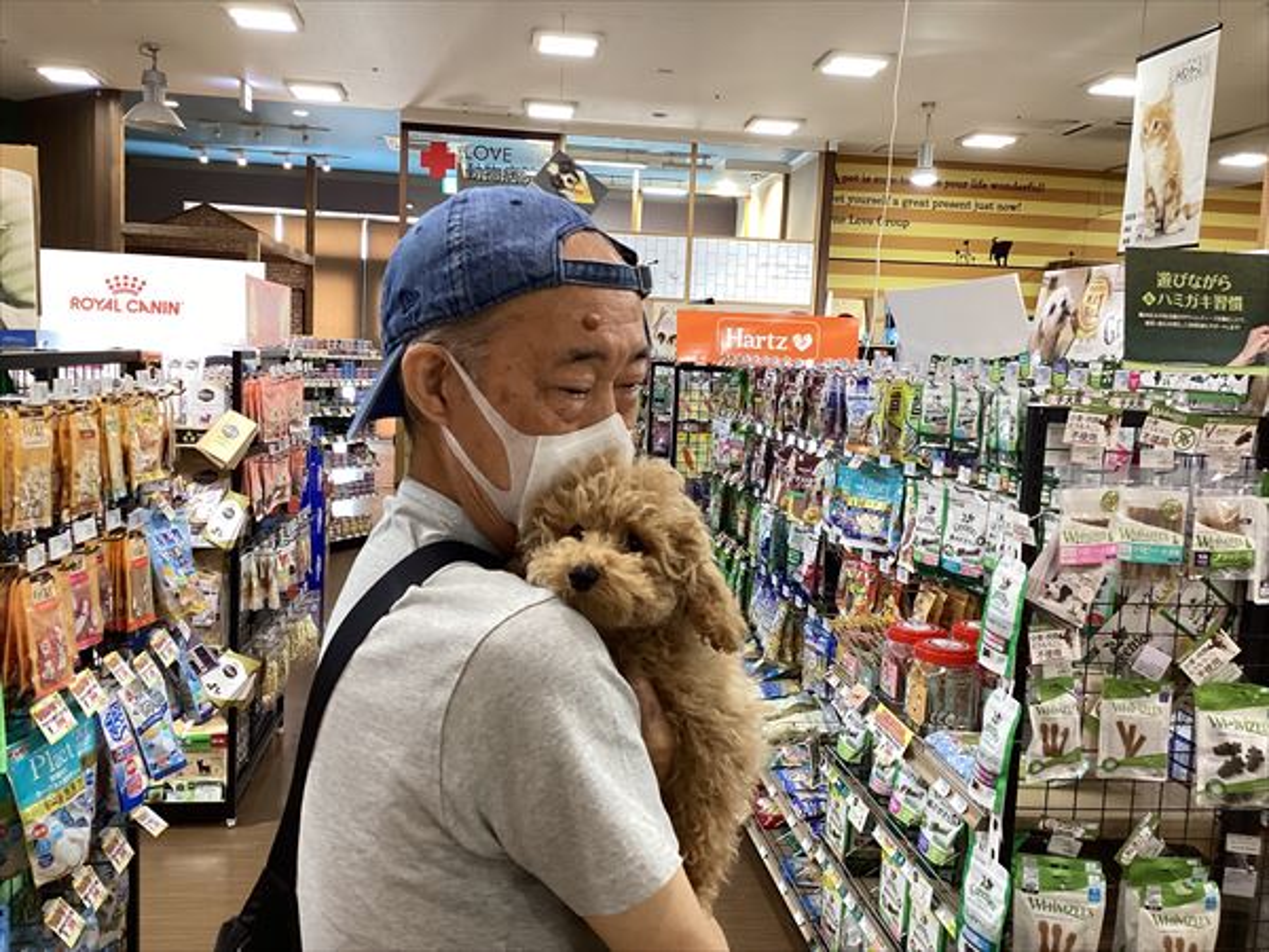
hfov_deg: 58.4
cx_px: 634
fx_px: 1136
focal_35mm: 31
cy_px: 476
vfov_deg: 45.4
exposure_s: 1/50
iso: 160
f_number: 2.4
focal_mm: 3.3
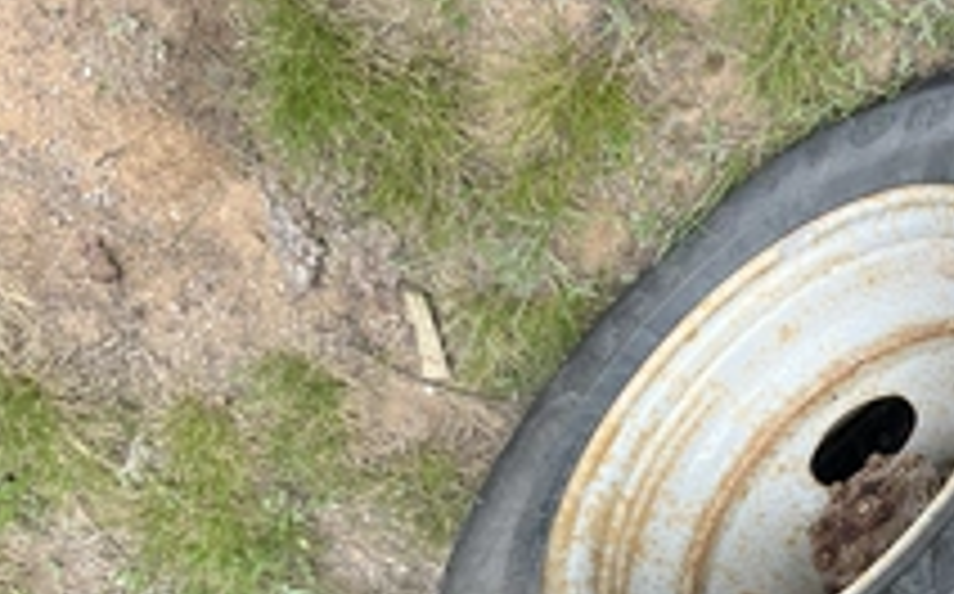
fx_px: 1351
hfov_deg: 36.5
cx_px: 855
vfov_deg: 24.2
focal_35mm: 52
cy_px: 518
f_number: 1.6
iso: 50
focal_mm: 5.1
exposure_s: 1/696
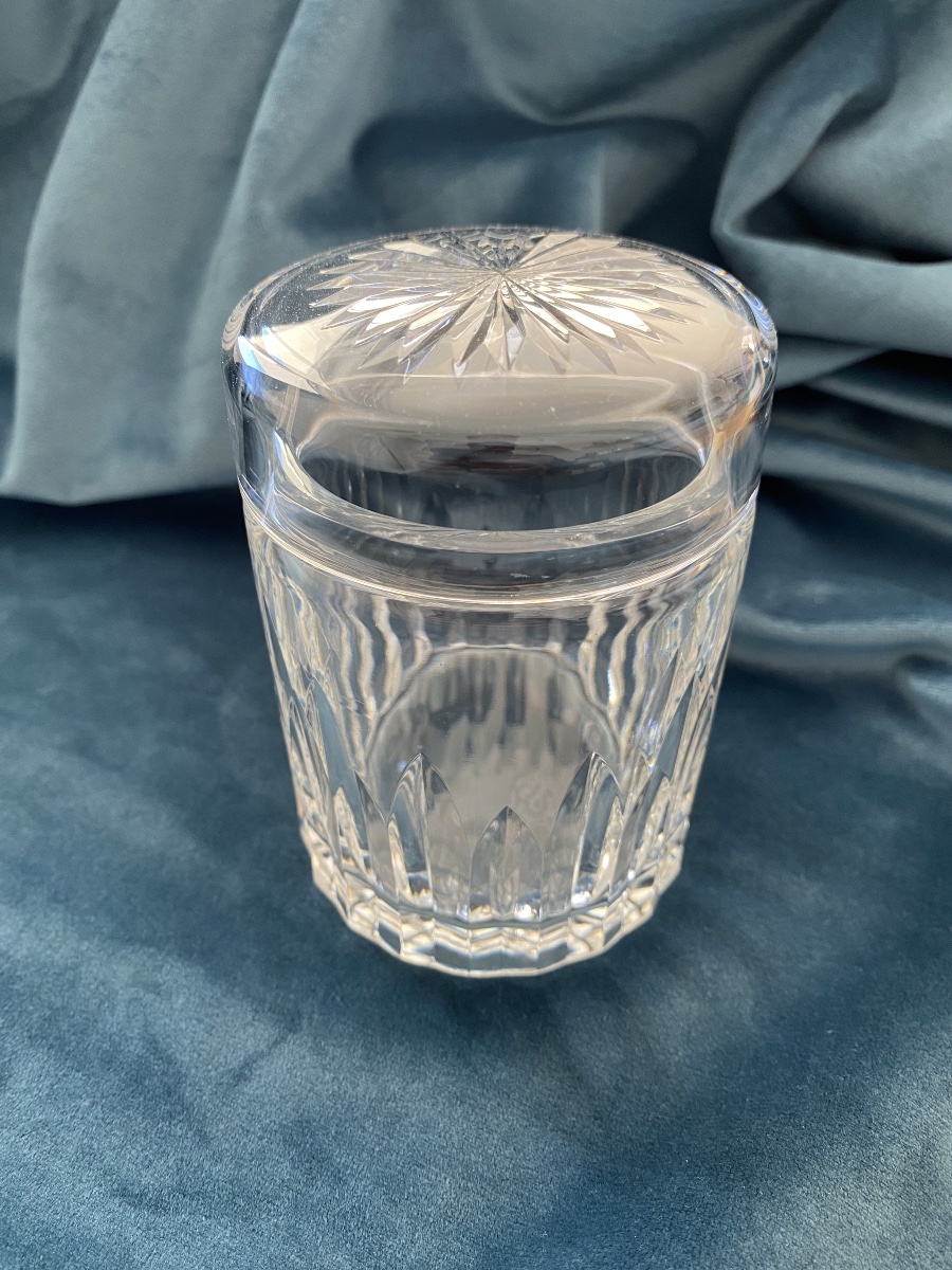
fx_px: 953
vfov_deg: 67.3
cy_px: 635
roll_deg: -0.9
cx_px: 476
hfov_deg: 53.1
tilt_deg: -36.8
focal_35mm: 26
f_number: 1.8
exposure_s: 1/65
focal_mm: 4.25
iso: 125
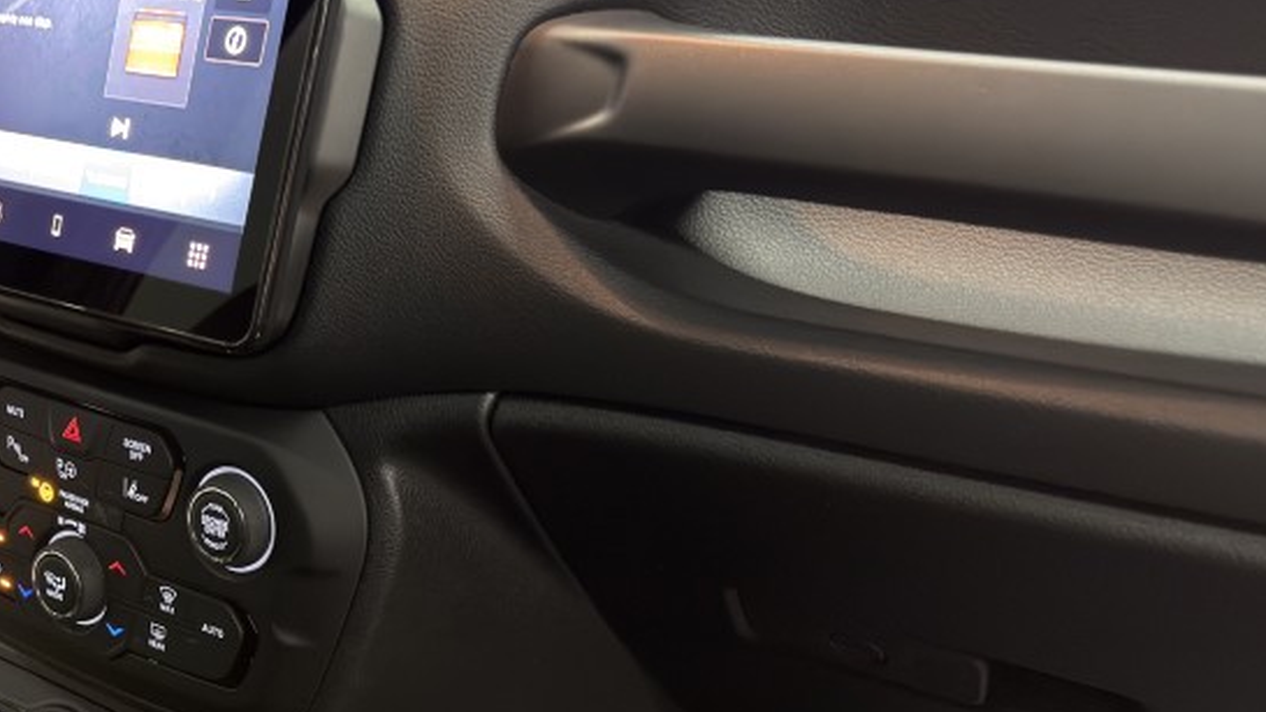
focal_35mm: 49
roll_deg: +0.3
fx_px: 1645
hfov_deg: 39.3
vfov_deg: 24.1
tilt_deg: -22.8
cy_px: 540
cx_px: 144
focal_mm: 6.76
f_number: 1.78
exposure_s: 1/20
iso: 640
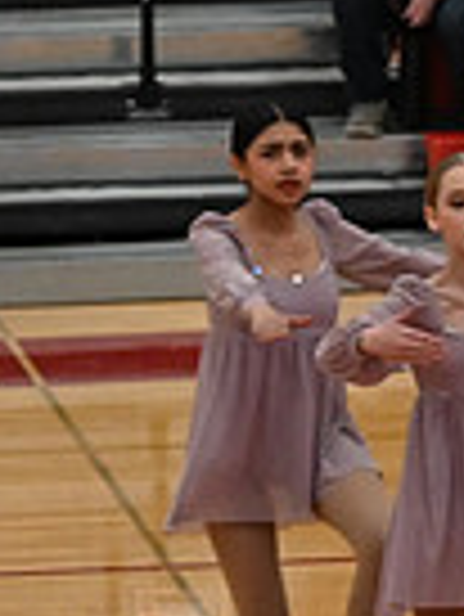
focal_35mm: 516
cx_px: 1221
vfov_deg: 3.8
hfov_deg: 2.9
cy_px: 429
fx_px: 9208
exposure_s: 1/400
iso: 5000
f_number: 4
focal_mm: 85
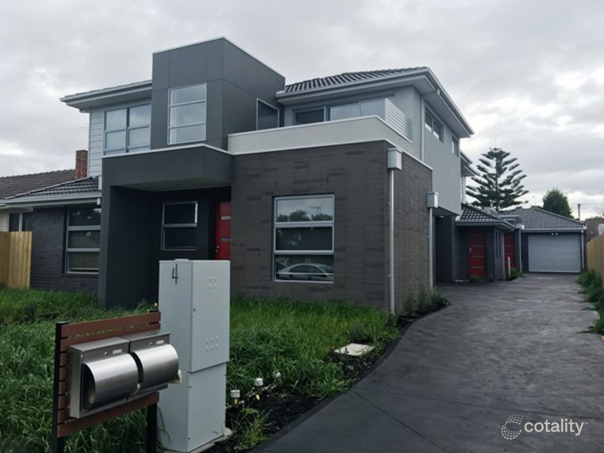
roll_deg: -1.0
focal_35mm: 29
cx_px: 302
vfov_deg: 48.2
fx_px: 506
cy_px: 226
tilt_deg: +4.2
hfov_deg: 61.7
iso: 25
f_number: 2.2
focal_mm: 4.15
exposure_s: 1/1012
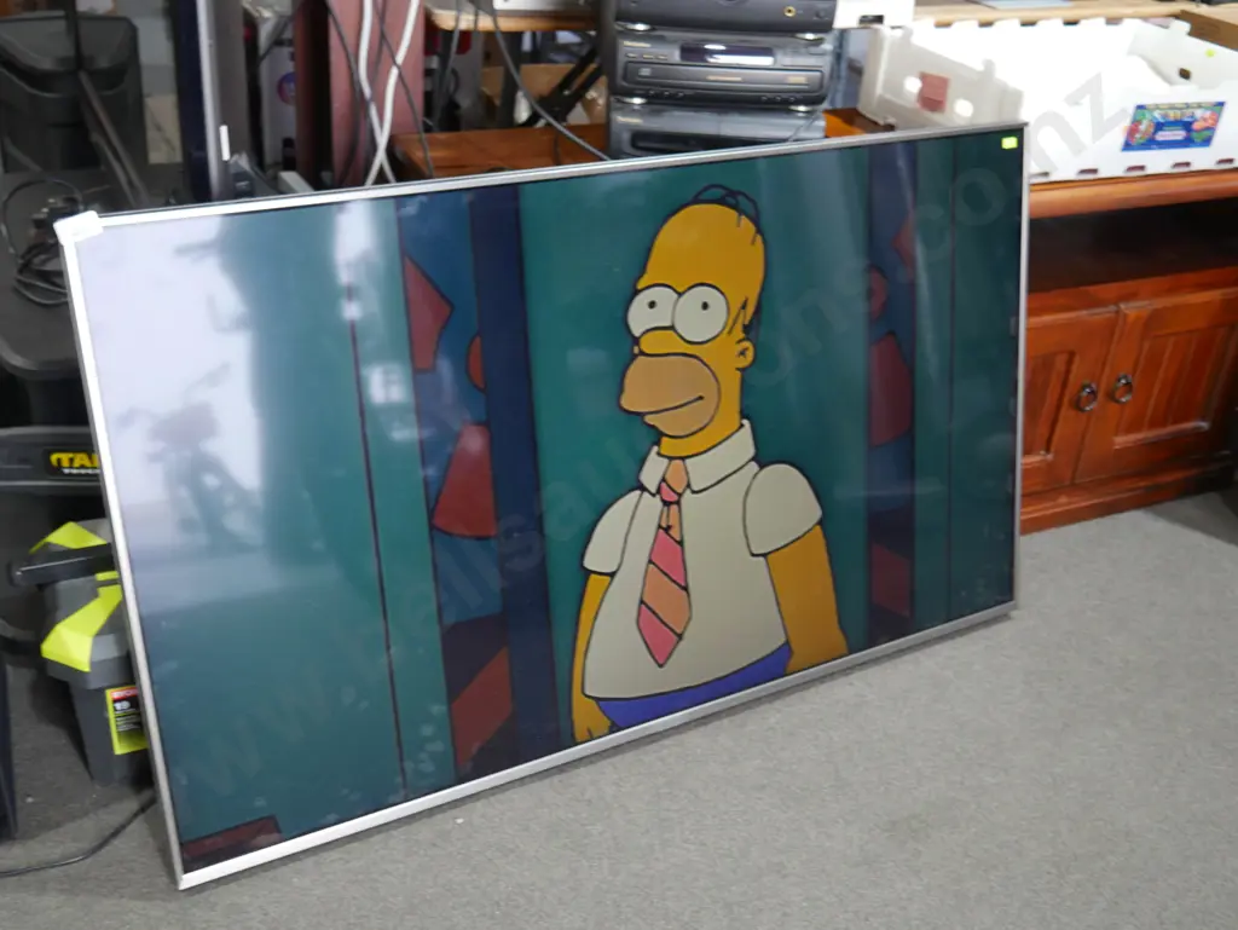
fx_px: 1360
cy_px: 465
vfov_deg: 37.8
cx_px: 619
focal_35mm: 38
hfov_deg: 49.0
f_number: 4.1
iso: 500
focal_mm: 19
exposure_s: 1/60
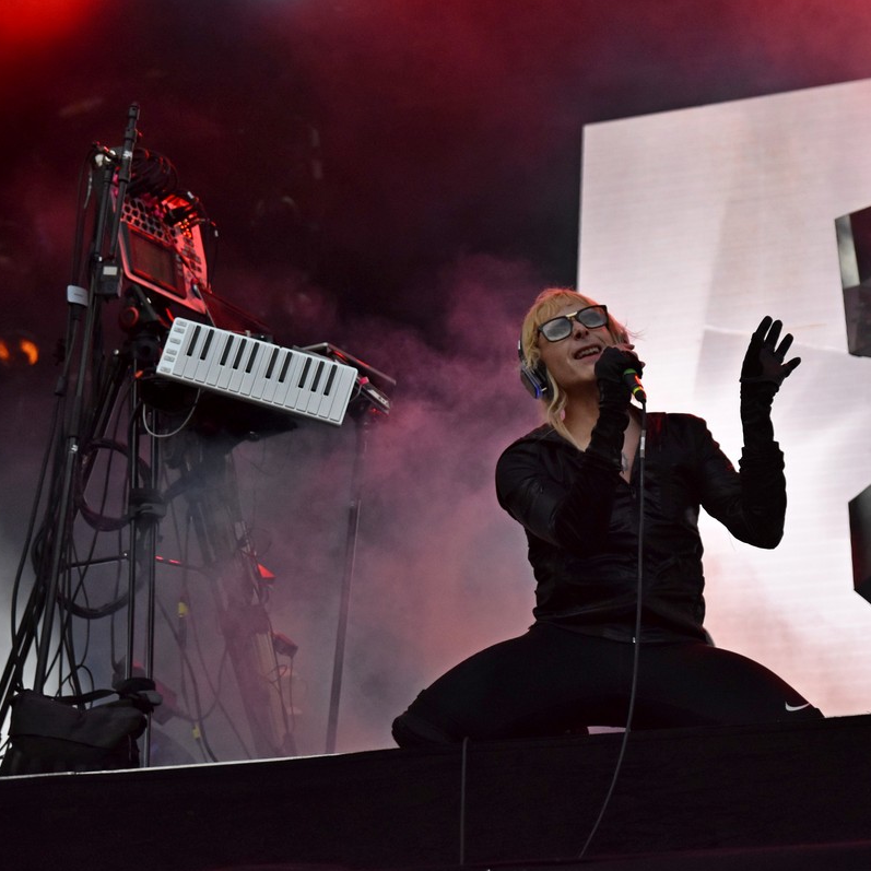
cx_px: 556
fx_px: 2733
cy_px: 436
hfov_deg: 18.1
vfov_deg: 18.1
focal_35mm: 96
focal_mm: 50
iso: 1250
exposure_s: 1/3200
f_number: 2.8
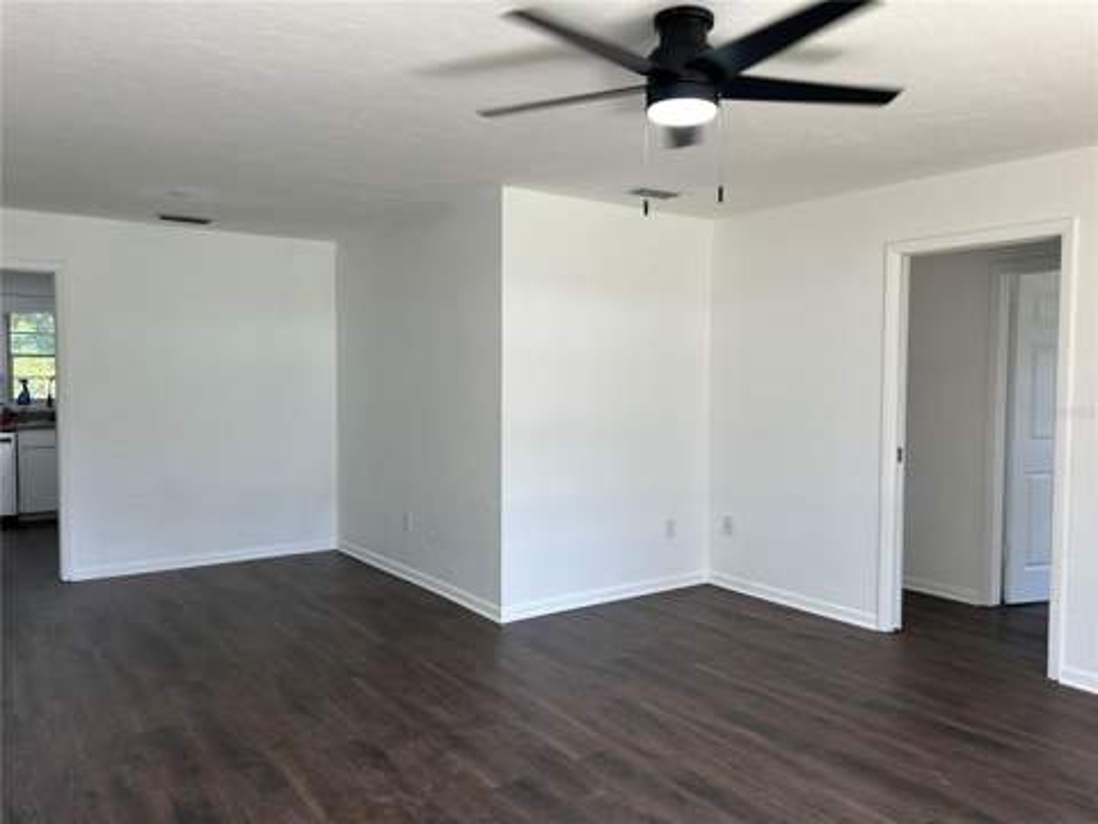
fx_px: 825
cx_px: 549
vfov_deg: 53.1
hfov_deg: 67.3
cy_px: 412
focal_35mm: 26
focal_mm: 5.7
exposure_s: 1/121
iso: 40
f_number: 1.5
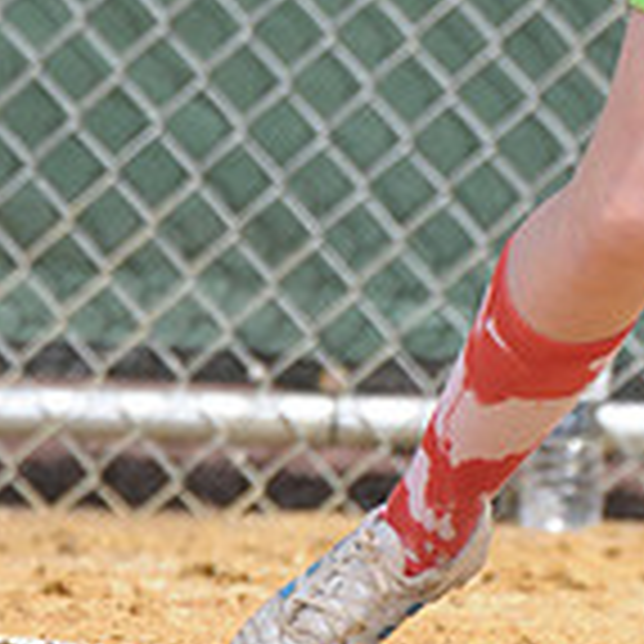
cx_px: 754
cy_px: -437
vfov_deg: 0.8
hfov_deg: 0.8
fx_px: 43464
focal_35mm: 2065
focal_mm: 400
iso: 400
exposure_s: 1/2000
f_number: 4.5
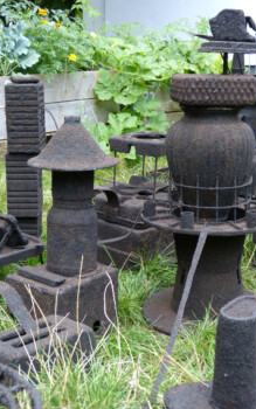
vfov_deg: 42.6
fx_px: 524
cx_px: 127
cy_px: 205
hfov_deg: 27.4
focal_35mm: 47
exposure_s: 1/60
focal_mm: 7.9
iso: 125
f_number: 3.2
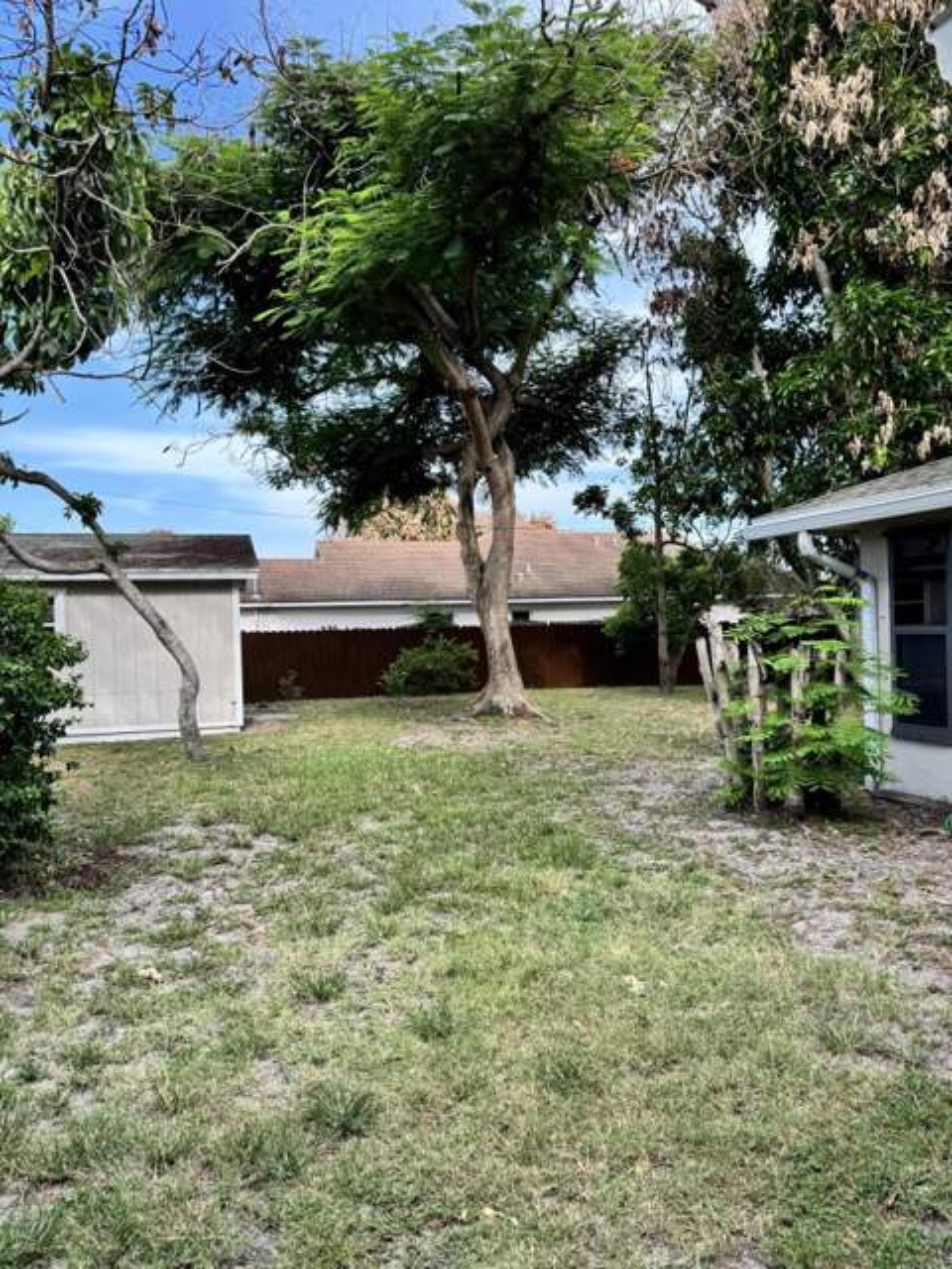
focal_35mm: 24
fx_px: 880
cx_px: 476
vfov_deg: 71.6
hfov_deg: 56.8
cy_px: 634
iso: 80
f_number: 1.78
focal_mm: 6.76
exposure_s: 1/723
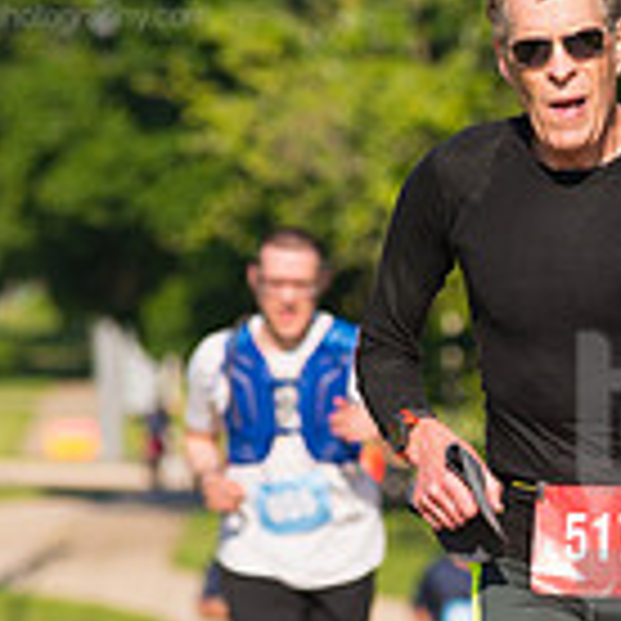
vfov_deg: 2.5
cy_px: 493
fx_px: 14471
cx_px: 716
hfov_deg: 2.5
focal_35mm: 713
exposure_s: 1/2000
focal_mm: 200
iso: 400
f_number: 5.6
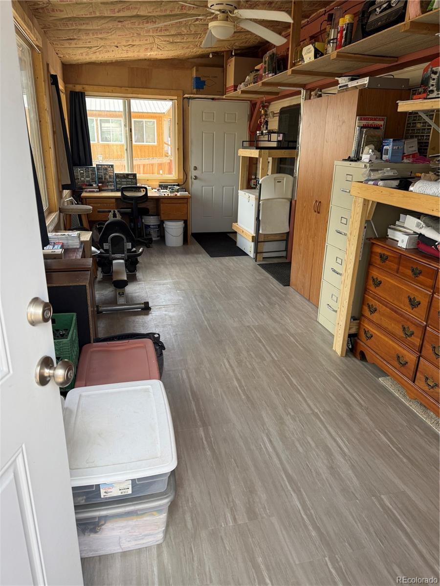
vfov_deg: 71.6
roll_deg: -1.8
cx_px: 220
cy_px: 293
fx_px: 407
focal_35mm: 24
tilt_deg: -17.6
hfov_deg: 56.8
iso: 100
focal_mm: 6.76
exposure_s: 1/440
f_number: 1.78
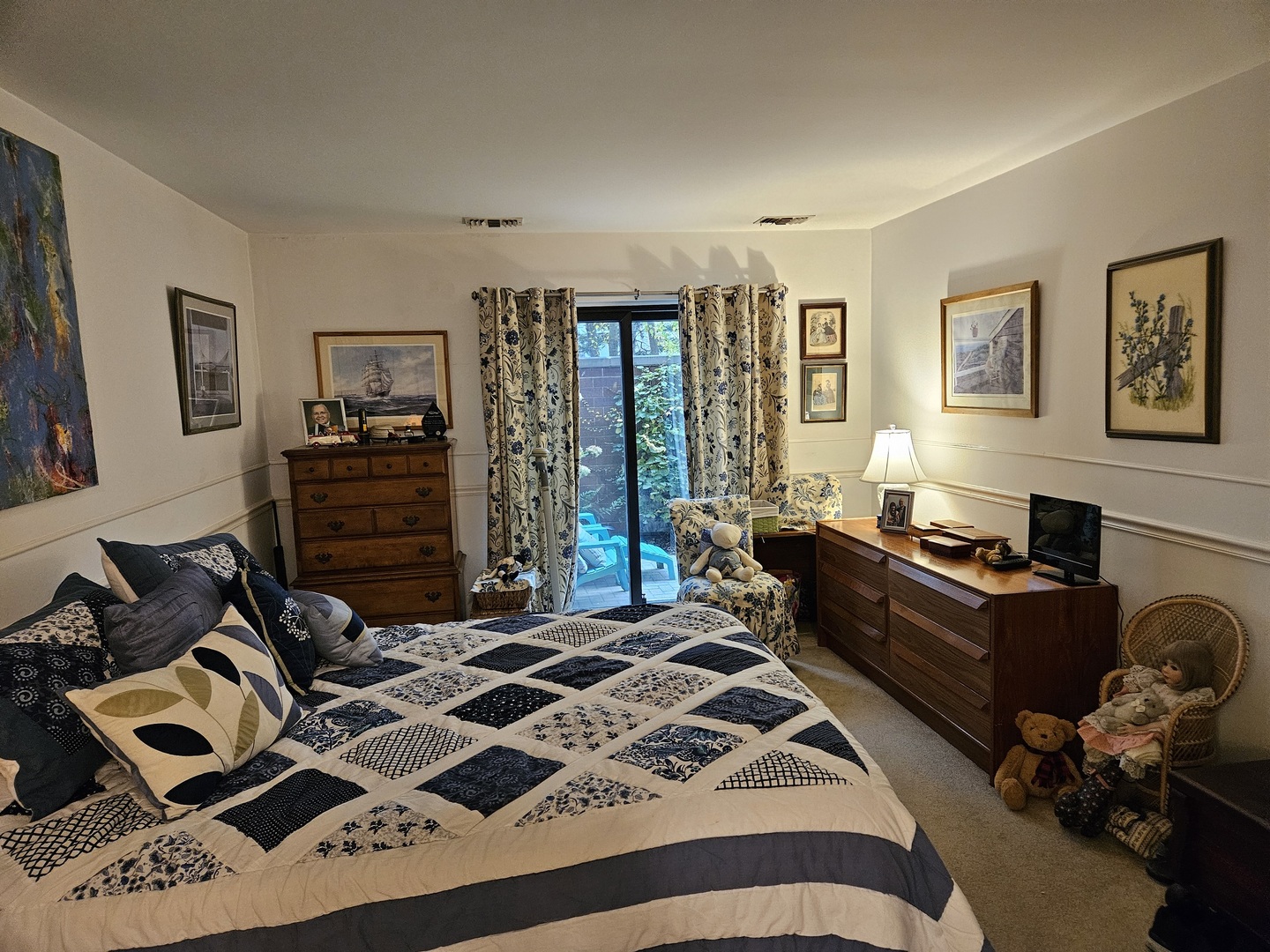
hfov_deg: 73.9
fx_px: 844
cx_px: 635
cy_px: 476
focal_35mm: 23
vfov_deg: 58.9
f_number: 1.8
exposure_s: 1/120
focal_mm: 5.4
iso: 500
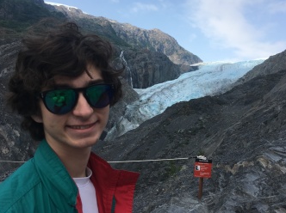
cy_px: 100
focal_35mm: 32
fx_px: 264
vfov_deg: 44.0
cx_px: 157
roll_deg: -2.5
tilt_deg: +6.6
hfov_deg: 56.8
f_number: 2.2
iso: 25
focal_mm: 4.15
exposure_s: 1/1115
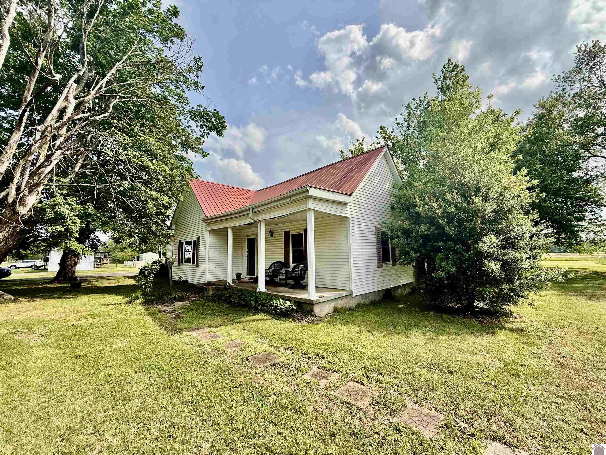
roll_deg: +1.6
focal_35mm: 14
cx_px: 303
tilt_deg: +7.5
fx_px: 245
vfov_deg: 85.7
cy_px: 228
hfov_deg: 102.1
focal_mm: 2.22
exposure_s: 1/1901
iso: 50
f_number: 2.2
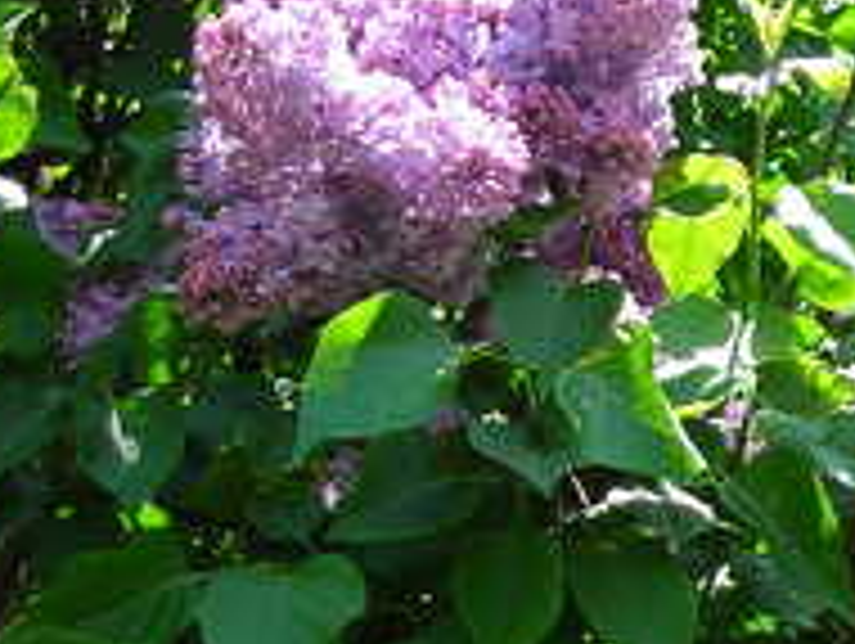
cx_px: 1138
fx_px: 2968
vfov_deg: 12.3
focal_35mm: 120
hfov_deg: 15.5
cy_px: 558
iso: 50
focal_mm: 6.3
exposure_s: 1/157
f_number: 3.2
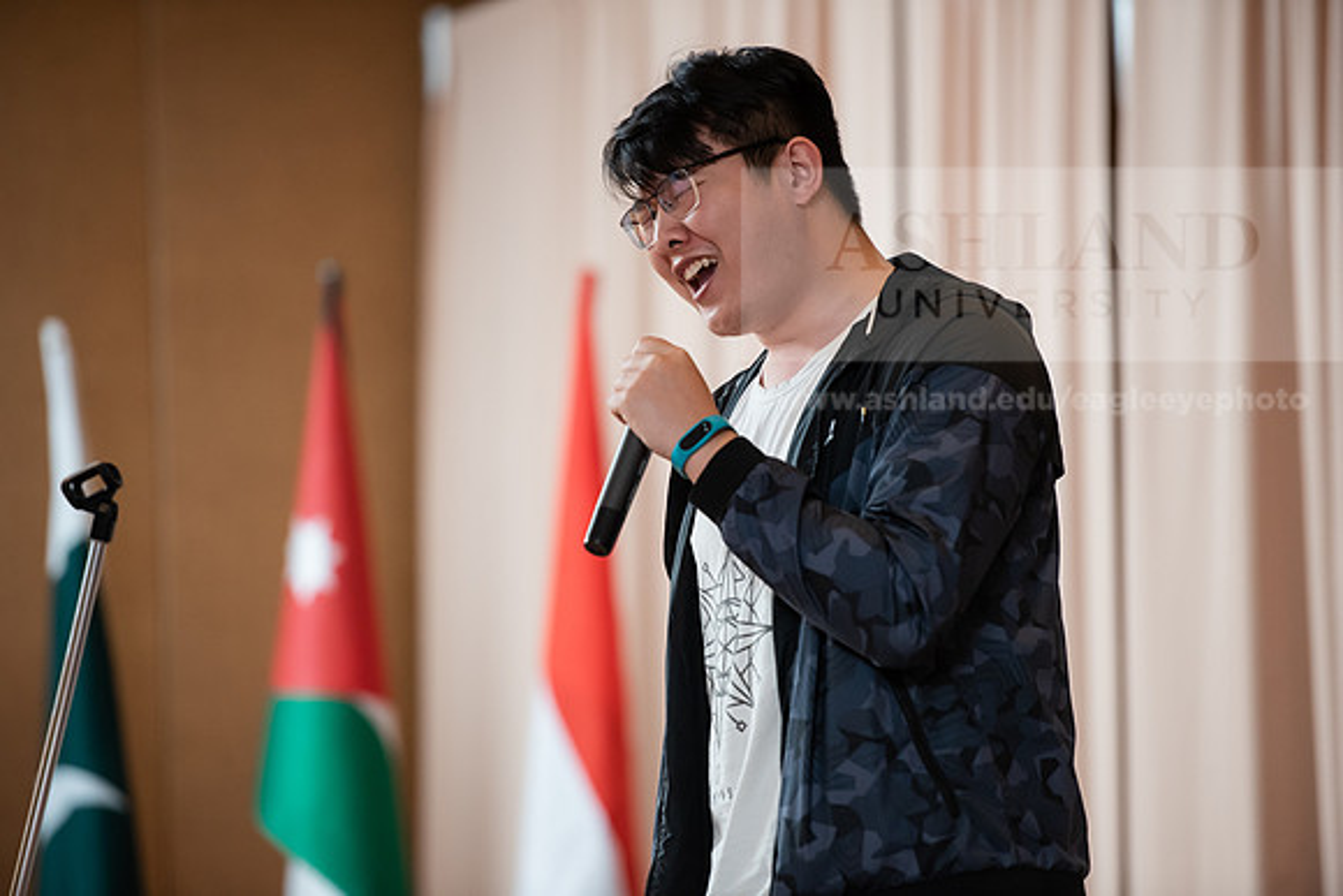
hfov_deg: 10.8
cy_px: 448
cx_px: 672
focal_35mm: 190
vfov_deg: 7.2
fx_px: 7089
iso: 2000
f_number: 2.8
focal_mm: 190
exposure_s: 1/200
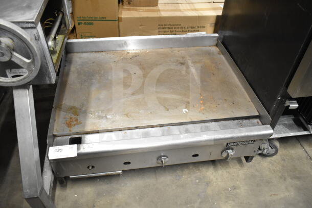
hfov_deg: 61.9
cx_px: 156
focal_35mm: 30
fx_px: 260
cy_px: 104
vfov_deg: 43.6
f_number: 3.5
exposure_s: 1/30
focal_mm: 20
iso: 2500
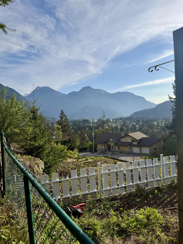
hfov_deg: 56.8
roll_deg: +1.3
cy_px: 122
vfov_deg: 71.6
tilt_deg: -3.3
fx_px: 169
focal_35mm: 24
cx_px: 92
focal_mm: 6.76
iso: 80
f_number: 1.78
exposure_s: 1/6711
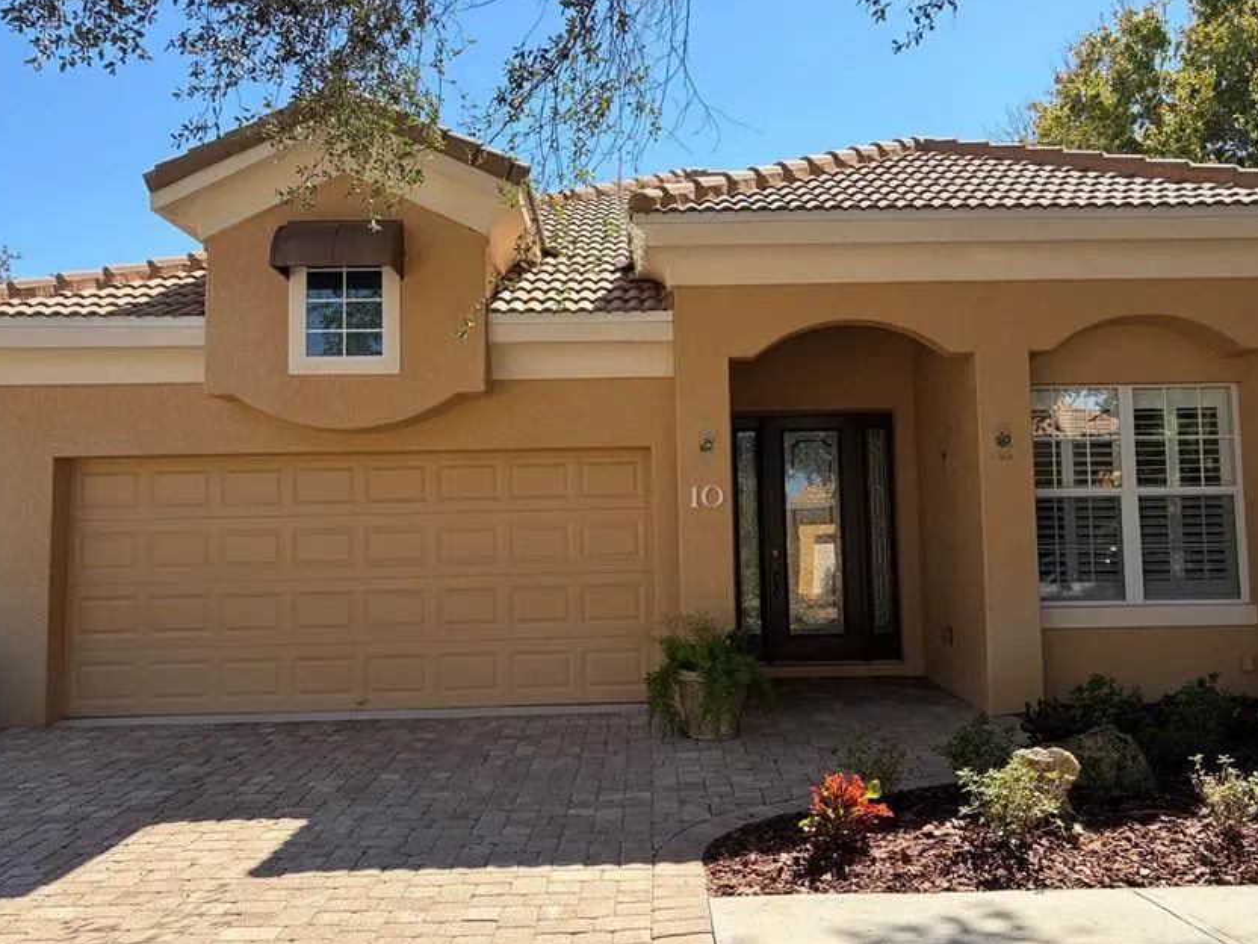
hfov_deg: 56.8
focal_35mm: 32
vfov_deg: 44.2
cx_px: 662
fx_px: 1163
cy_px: 454
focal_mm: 5.96
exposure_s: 1/1484
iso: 50
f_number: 1.6
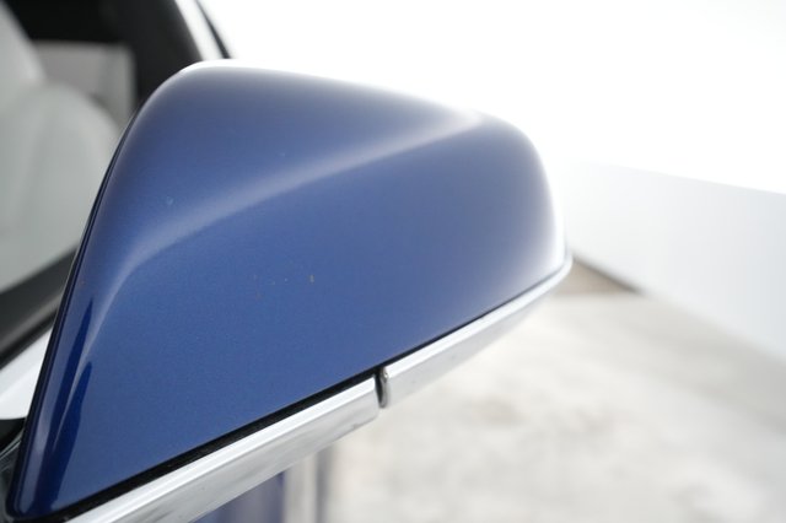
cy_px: 262
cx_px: 393
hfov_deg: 65.5
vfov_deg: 46.4
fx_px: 611
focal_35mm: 28
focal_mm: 28
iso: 6400
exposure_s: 1/100
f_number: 5.6
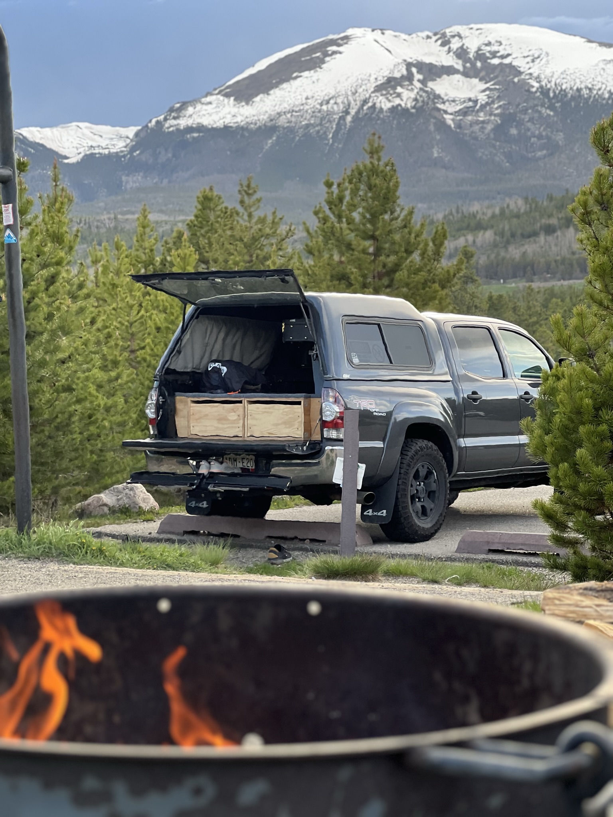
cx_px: 306
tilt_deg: -0.2
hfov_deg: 19.1
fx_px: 1818
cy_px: 408
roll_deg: +0.8
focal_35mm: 77
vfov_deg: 25.3
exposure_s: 1/121
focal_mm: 9
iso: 50
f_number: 2.8
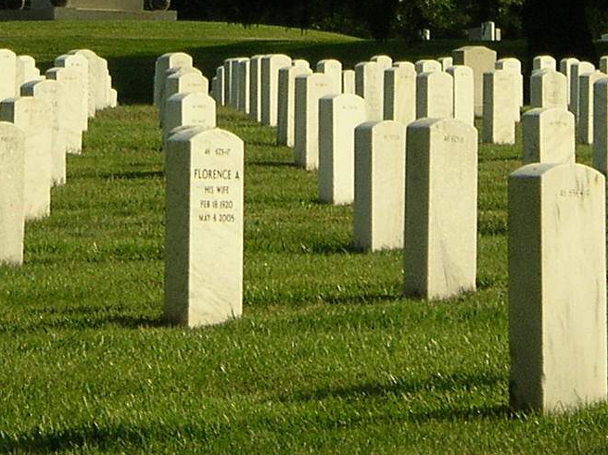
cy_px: -310
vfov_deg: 4.4
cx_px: 191
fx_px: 5880
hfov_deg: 5.9
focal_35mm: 335
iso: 50
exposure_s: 1/406
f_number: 4.8
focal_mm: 15.9
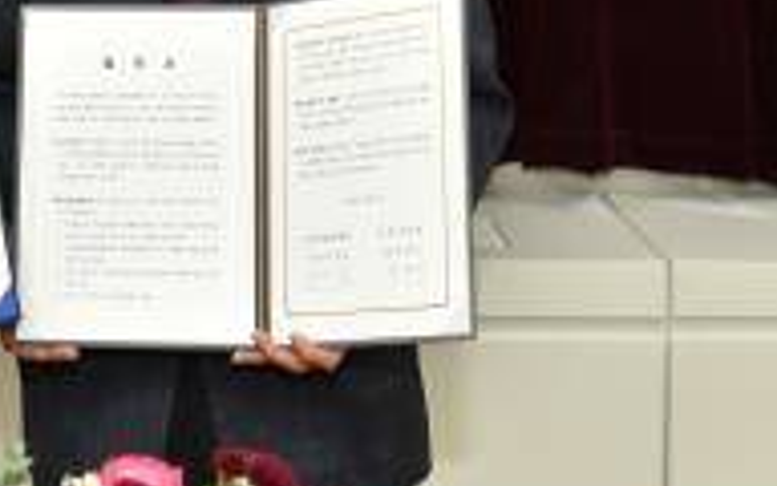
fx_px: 2478
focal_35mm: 117
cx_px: -24
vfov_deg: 10.8
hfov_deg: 17.4
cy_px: -221
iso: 200
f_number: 3.5
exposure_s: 1/80
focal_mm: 38
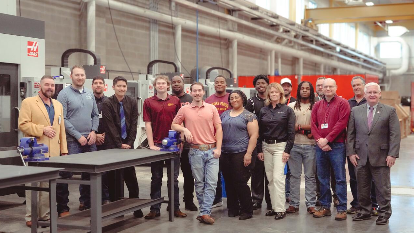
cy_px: 119
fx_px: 582
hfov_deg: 39.2
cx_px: 208
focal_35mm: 53
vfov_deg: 22.6
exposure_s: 1/160
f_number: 4
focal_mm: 50
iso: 8000
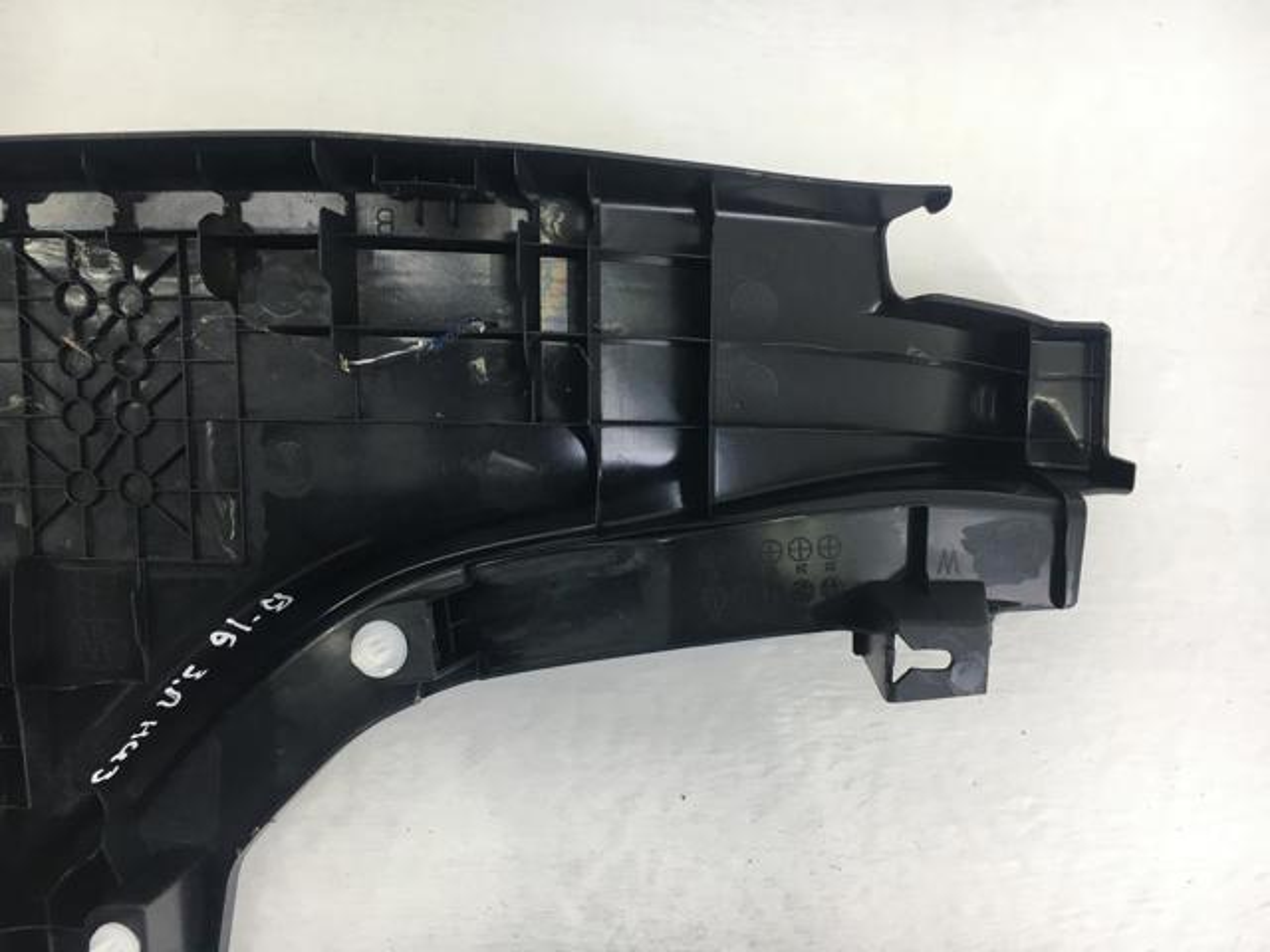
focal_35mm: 29
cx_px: 635
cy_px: 476
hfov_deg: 61.7
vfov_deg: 48.2
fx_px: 1064
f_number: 2.2
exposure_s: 1/33
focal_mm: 4.15
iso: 25
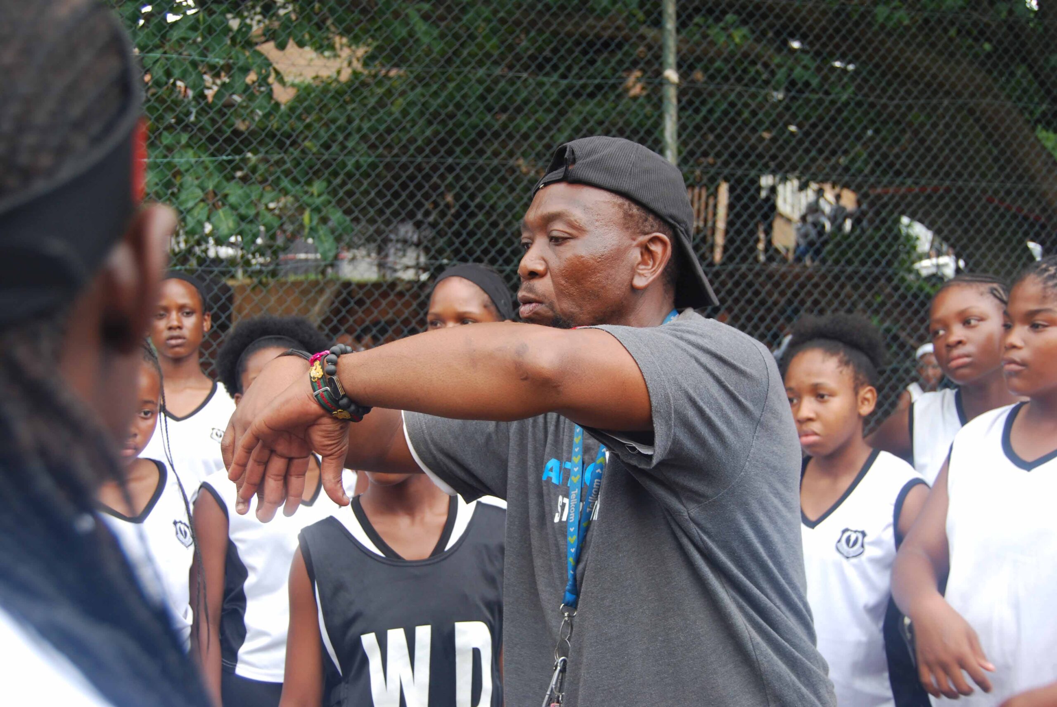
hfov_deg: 43.6
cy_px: 354
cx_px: 528
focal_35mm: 45
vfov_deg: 29.9
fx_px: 1323
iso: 200
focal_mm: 30
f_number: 4.5
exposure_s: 1/80
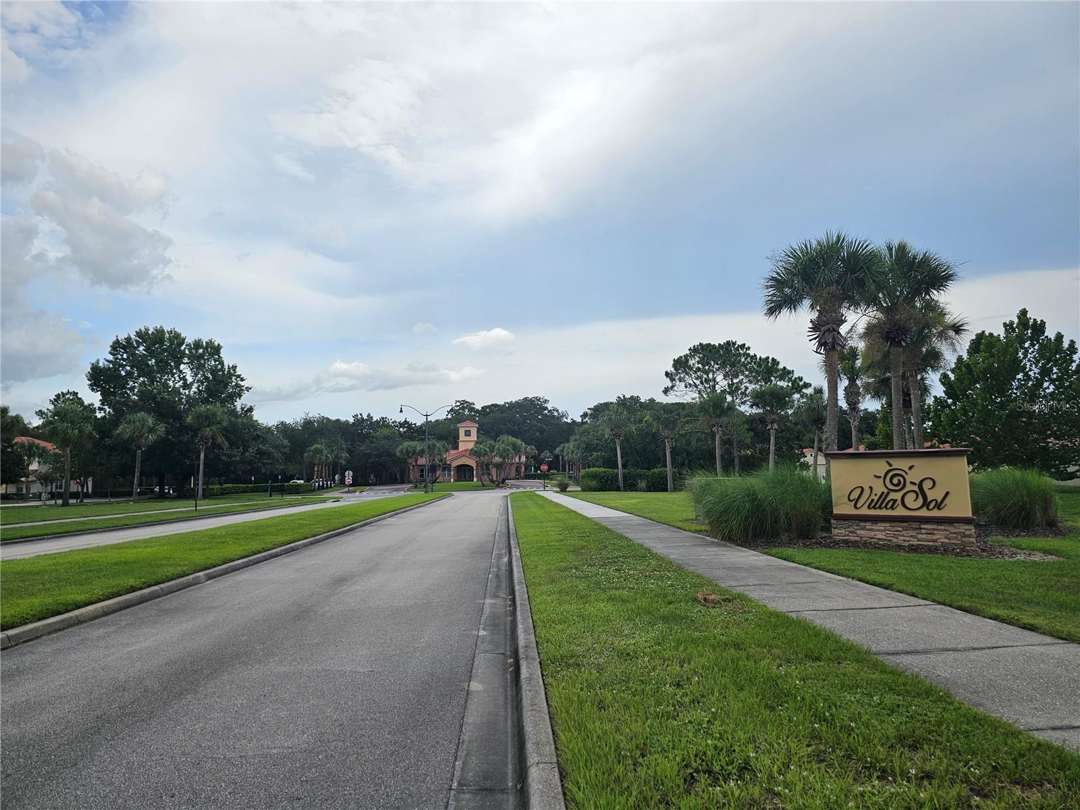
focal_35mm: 23
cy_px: 405
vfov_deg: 58.9
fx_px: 718
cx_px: 540
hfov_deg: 73.9
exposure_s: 1/673
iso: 10
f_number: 1.7
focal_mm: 6.3
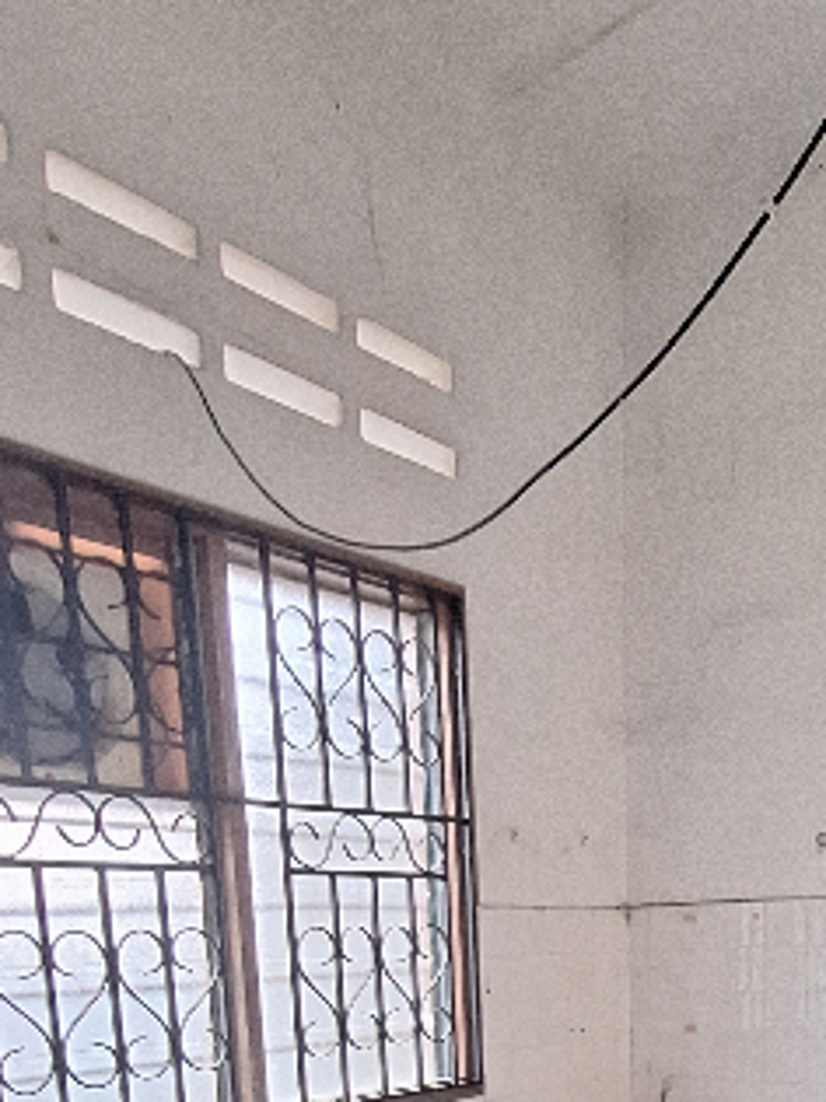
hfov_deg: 42.7
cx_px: 504
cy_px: 1161
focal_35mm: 33
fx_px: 1051
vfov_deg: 44.6
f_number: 2.2
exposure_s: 1/20
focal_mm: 1.74
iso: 500
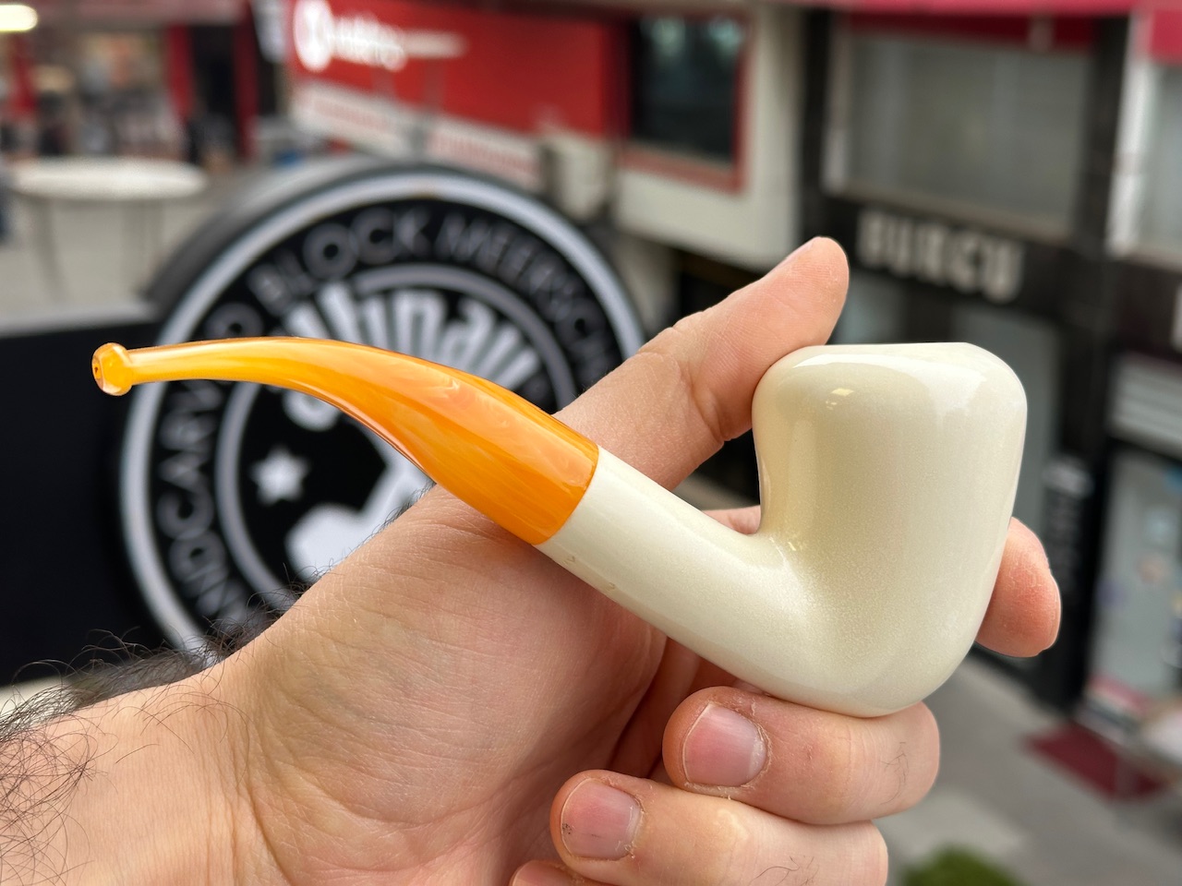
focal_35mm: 48
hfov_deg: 39.7
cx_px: 591
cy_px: 443
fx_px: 1639
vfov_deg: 30.3
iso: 50
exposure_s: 1/157
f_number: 1.78
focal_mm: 6.86
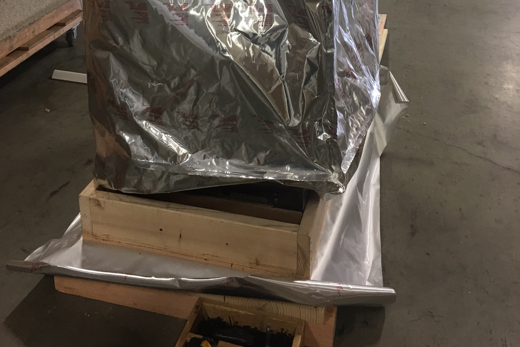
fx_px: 592
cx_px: 257
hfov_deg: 47.4
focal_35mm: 41
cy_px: -3
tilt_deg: -17.3
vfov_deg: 30.3
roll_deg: -1.6
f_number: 2.2
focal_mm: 4.15
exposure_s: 1/15
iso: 40
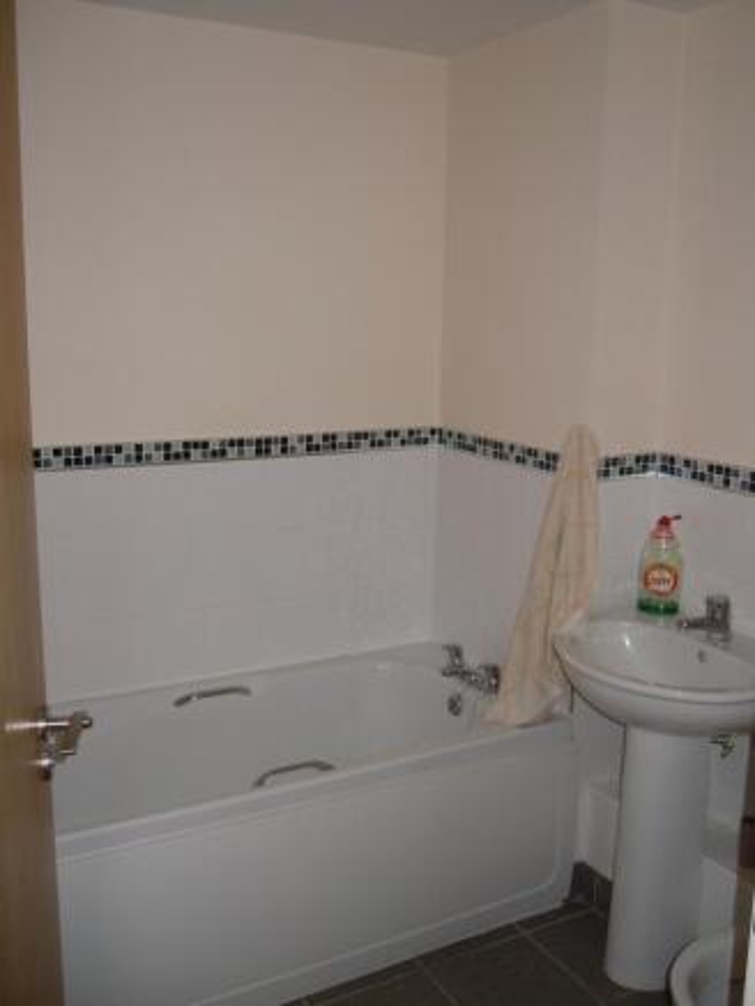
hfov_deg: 41.8
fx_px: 988
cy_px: 503
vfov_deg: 53.9
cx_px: 378
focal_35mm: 34
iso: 200
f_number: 3.6
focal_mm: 6.2
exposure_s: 1/30
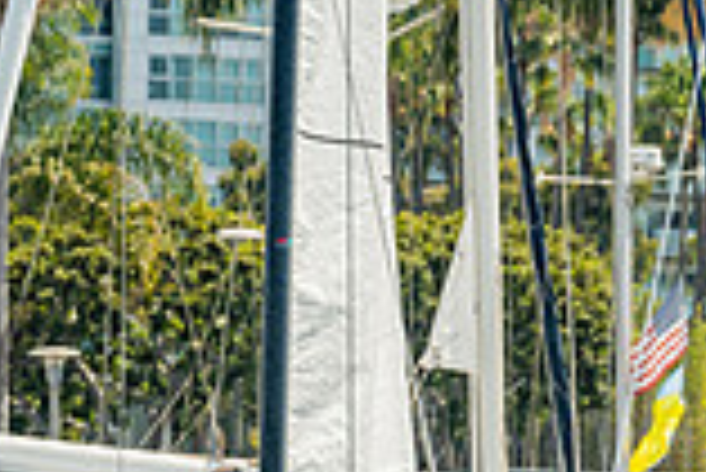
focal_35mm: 406
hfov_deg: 5.1
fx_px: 7969
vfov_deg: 3.4
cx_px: 85
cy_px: 807
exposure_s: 1/500
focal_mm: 110
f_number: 6.3
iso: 250
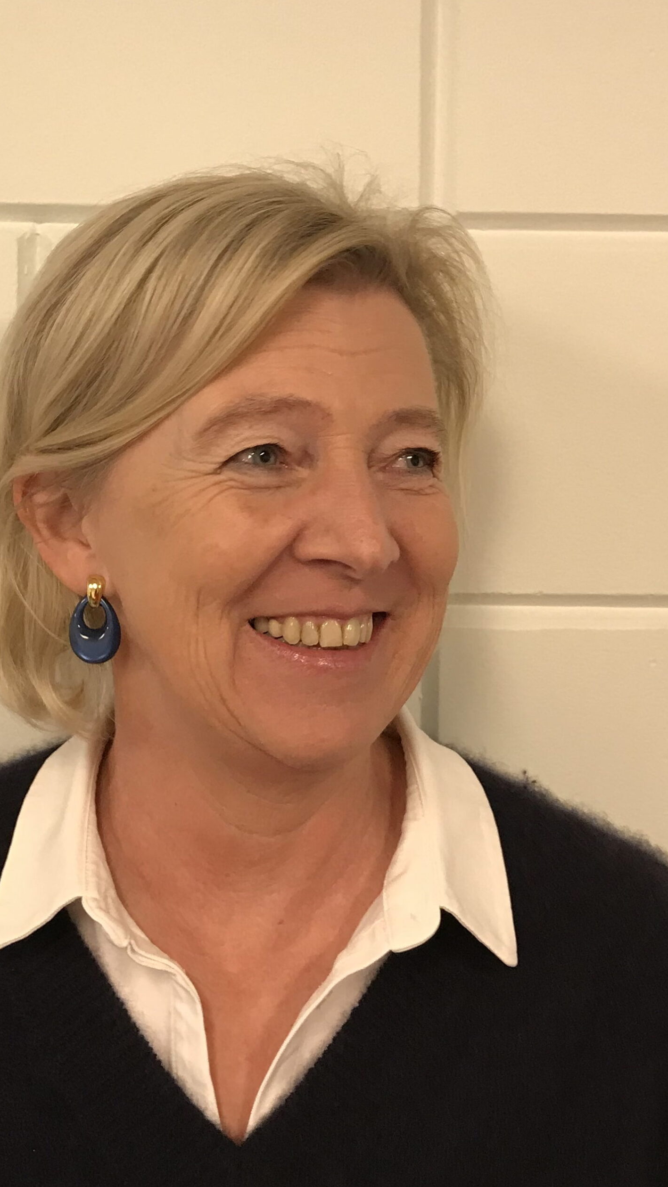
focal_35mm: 31
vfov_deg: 62.6
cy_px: 594
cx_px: 248
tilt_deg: -1.6
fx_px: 976
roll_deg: -0.1
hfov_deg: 37.5
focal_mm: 3.99
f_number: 1.8
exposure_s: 1/20
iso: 40
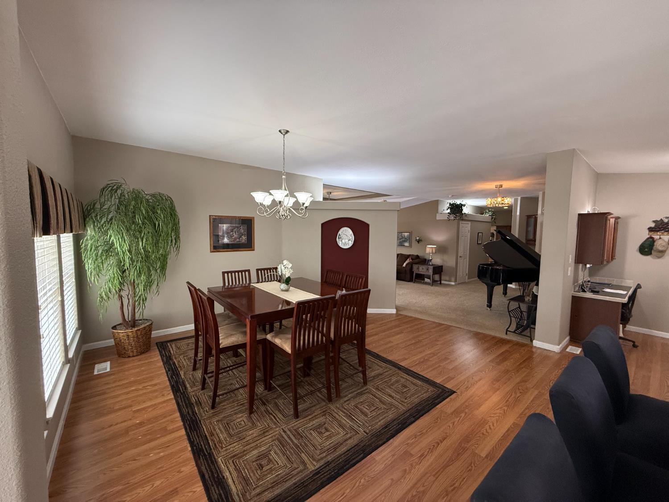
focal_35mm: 14
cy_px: 251
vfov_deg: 85.7
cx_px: 334
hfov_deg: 102.1
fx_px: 271
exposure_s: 1/120
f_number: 2.2
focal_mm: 2.22
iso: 320
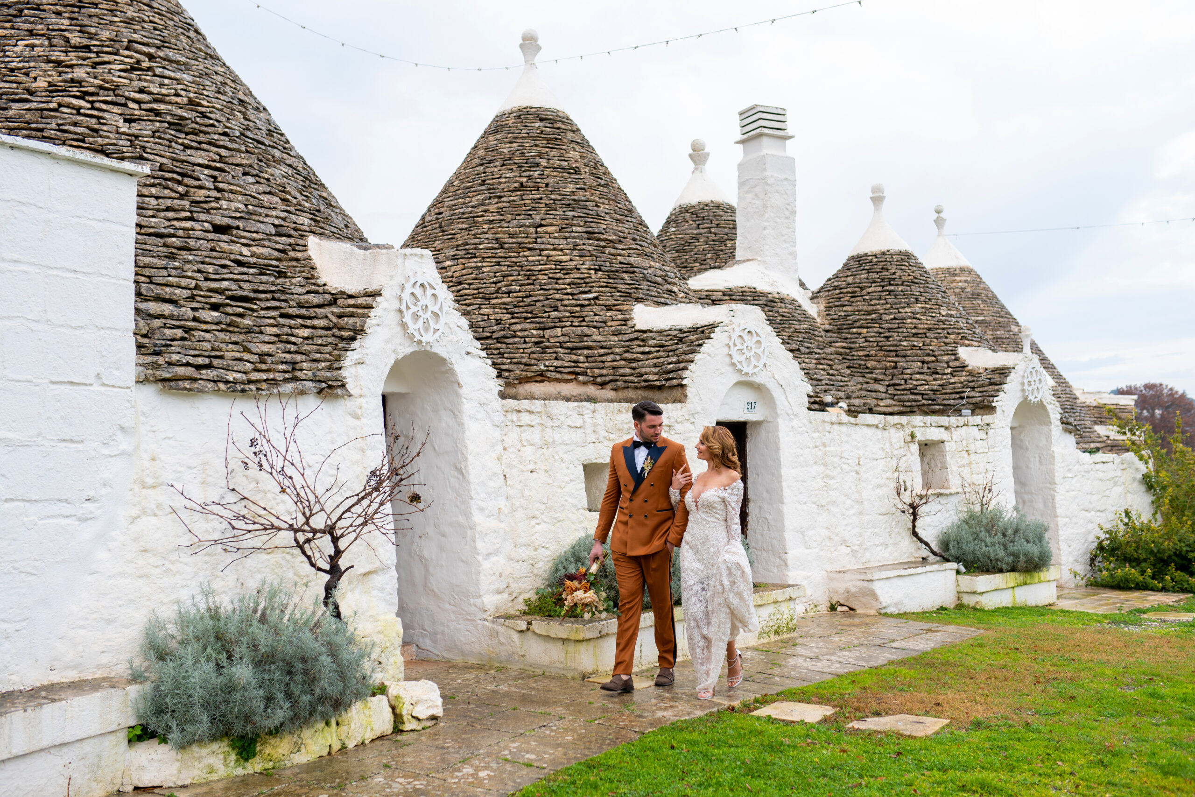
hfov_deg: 54.4
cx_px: 598
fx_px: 1162
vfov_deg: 37.9
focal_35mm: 35
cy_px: 398
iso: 200
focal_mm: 35
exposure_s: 1/500
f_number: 3.2
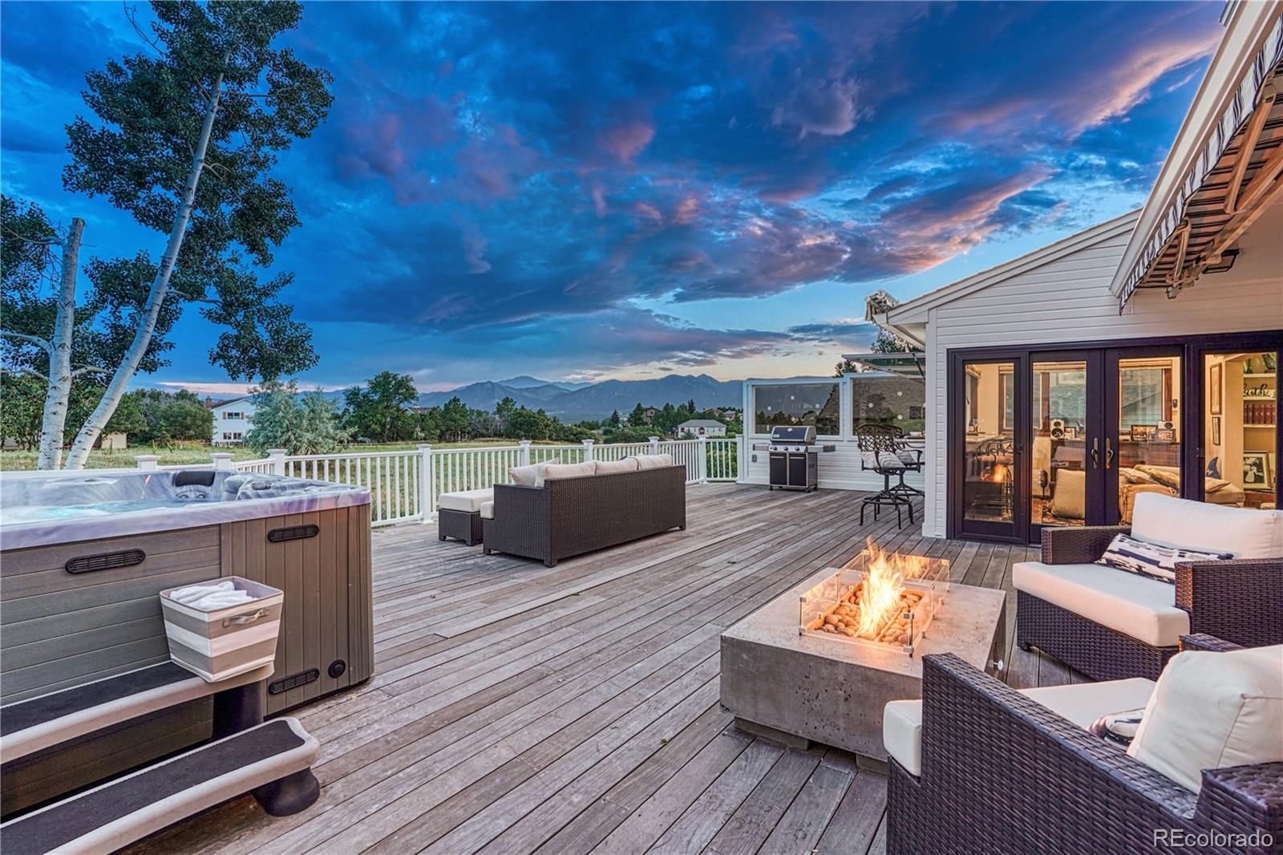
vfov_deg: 73.7
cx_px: 642
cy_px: 428
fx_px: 570
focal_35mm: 16
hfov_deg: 96.7
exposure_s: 1/400
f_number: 8
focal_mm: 16
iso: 800
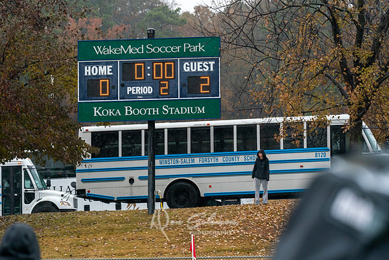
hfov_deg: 10.3
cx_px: 194
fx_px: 2162
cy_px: 130
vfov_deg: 6.9
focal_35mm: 200
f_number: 5.6
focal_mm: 200
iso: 3200
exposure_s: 1/1000
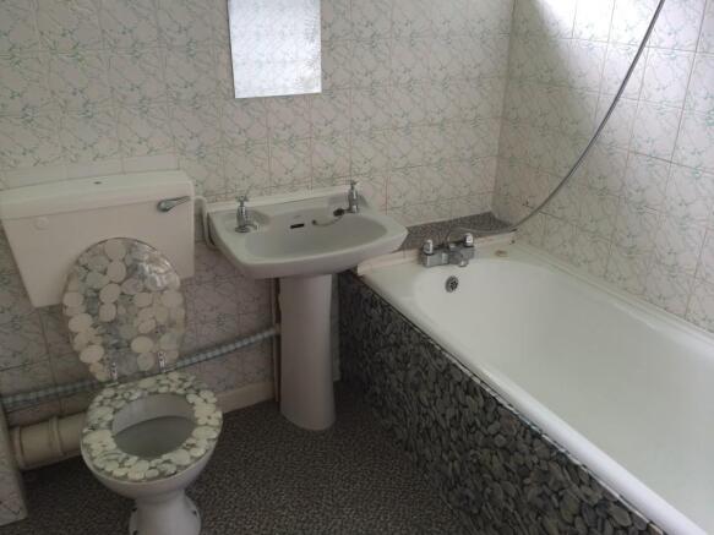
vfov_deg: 46.8
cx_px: 357
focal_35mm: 30
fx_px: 619
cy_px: 268
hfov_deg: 60.0
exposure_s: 1/60
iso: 50
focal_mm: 4.12
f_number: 2.2
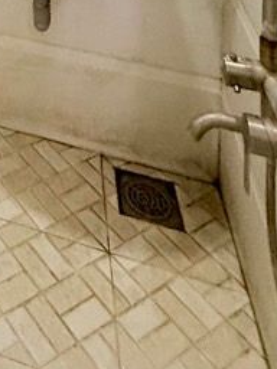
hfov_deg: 21.8
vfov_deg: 20.9
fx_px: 597
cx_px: -136
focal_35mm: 56
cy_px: -320
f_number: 2.2
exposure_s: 1/50
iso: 400
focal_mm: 2.22
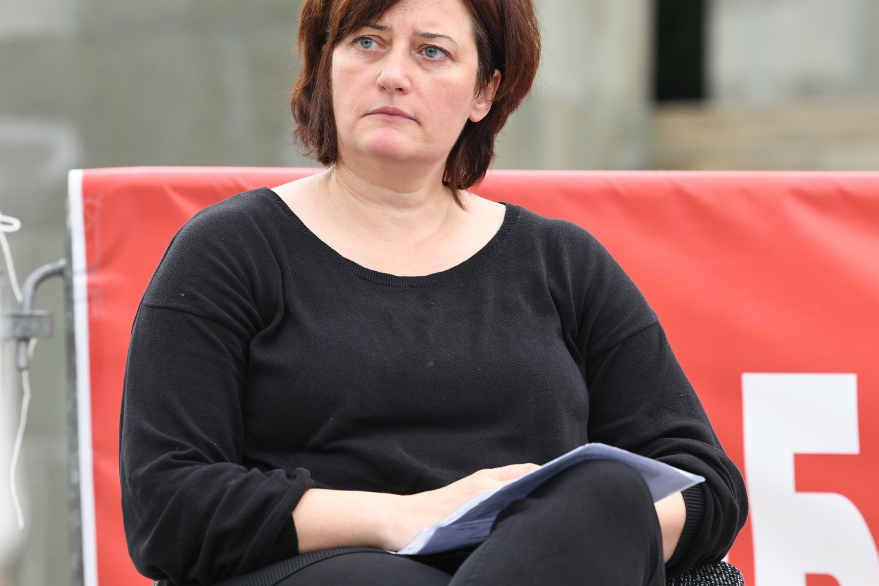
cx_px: 517
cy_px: 235
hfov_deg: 8.1
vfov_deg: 5.4
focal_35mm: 253
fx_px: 6177
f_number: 5.6
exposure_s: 1/100
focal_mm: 200
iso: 800
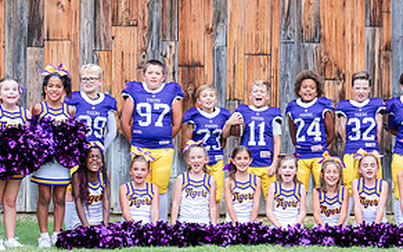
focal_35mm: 117
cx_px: 292
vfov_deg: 11.2
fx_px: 1285
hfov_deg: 17.7
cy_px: 168
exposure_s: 1/640
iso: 1000
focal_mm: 50
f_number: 1.6
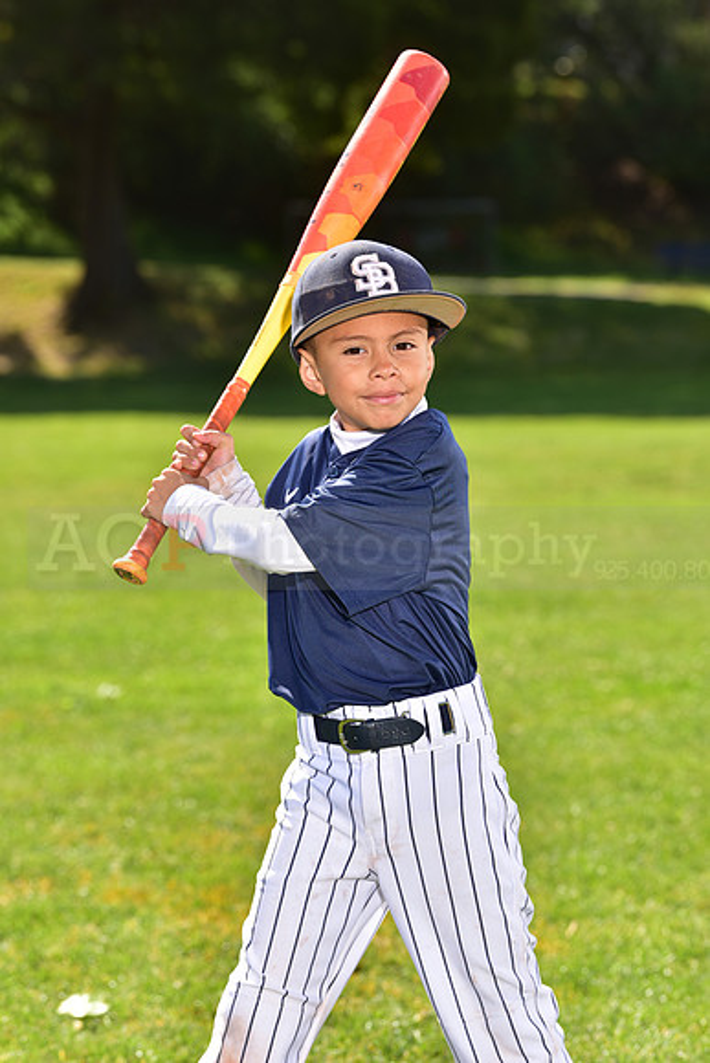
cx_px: 355
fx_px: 3607
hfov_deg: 11.2
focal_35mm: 122
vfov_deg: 16.8
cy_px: 532
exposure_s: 1/250
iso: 100
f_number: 5.6
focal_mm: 122
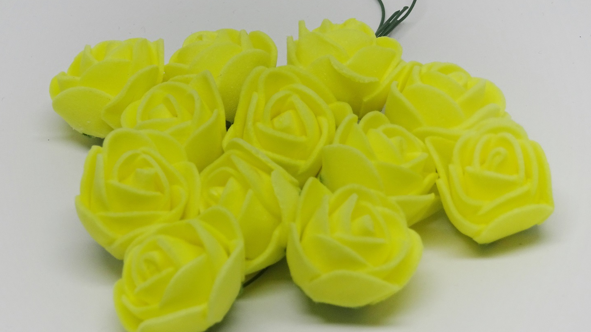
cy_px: 159
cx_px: 296
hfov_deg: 16.5
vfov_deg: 9.3
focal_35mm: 130
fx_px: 2037
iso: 125
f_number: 5.6
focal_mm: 19.68
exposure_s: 1/125
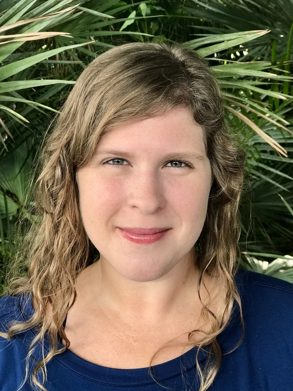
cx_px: 146
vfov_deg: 33.8
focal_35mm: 57
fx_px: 643
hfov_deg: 25.7
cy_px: 196
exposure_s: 1/60
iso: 32
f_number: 2.8
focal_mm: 6.6
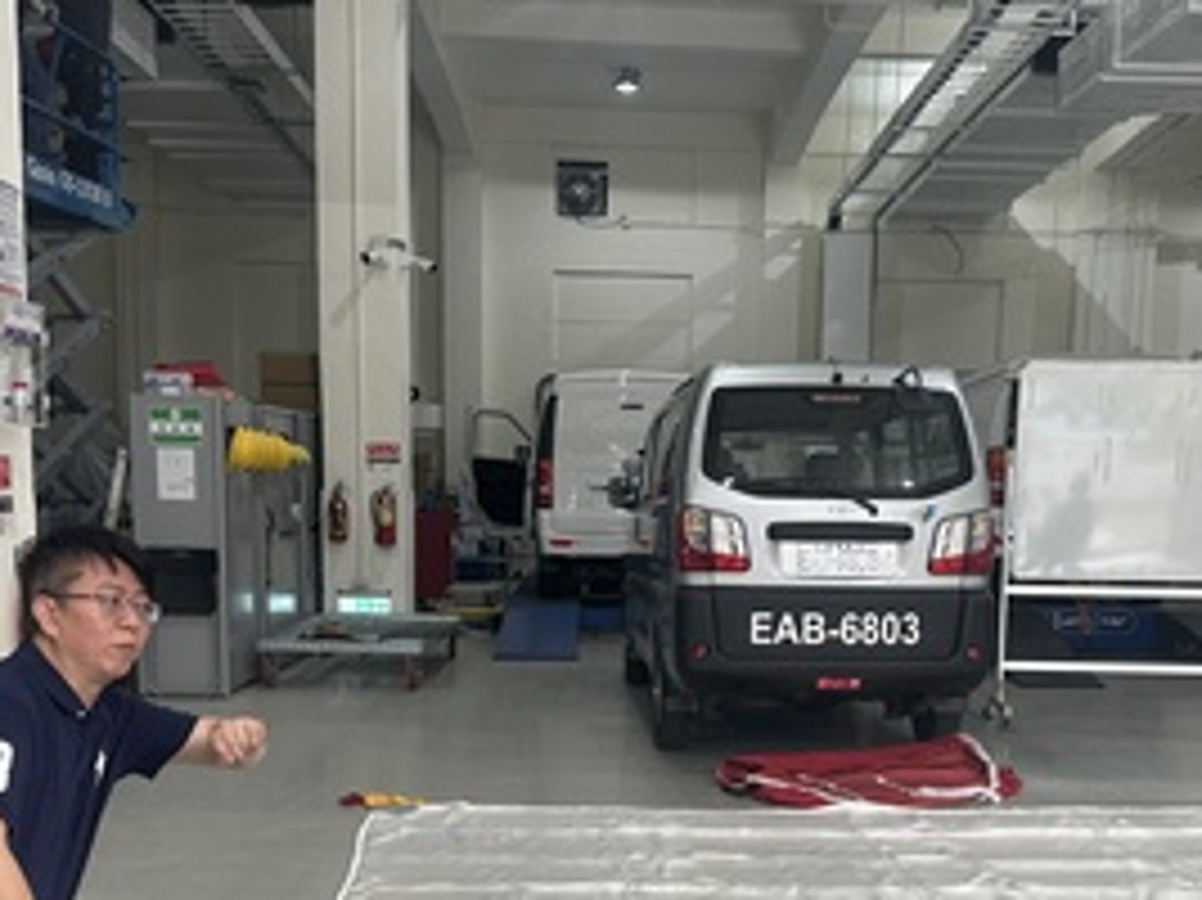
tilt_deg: -8.4
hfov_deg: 42.0
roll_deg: -1.0
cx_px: 675
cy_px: 686
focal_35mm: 45
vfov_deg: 31.5
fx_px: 1562
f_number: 1.78
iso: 125
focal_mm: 6.86
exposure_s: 1/120
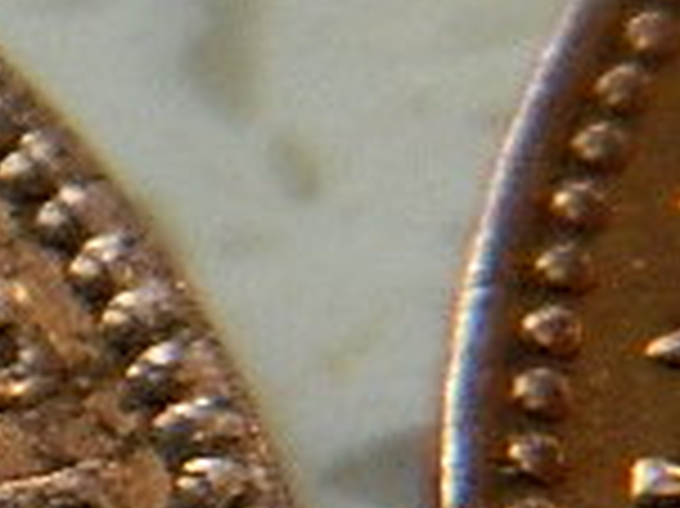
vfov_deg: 4.6
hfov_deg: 5.9
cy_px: 719
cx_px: -1216
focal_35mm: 319
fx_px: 6261
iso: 400
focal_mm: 8.4
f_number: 3.6
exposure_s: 1/200
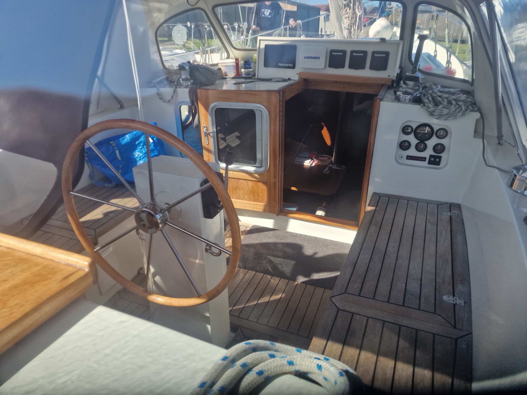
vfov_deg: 58.9
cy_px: 198
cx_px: 264
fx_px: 350
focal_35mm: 23
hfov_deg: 73.9
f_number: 1.8
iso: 50
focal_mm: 6.4
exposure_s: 1/463
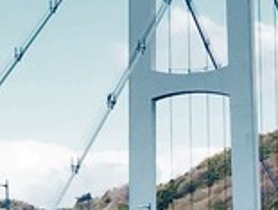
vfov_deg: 6.6
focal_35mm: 224
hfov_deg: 8.2
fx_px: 1803
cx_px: -364
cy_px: 199
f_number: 2.2
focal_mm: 4.15
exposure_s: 1/1374
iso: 25
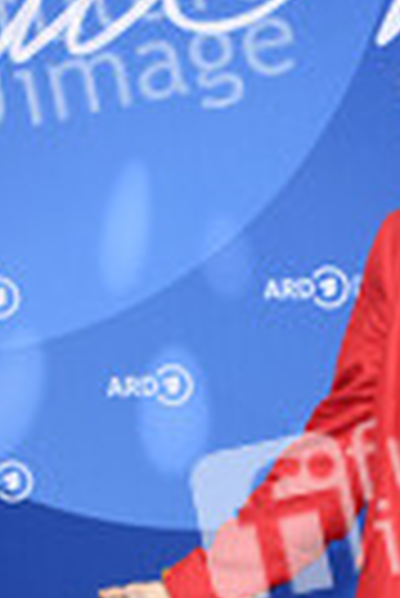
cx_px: 553
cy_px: 724
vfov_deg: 13.3
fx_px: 2493
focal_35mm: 150
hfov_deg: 9.0
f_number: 5.6
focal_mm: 50
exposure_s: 1/250
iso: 1250
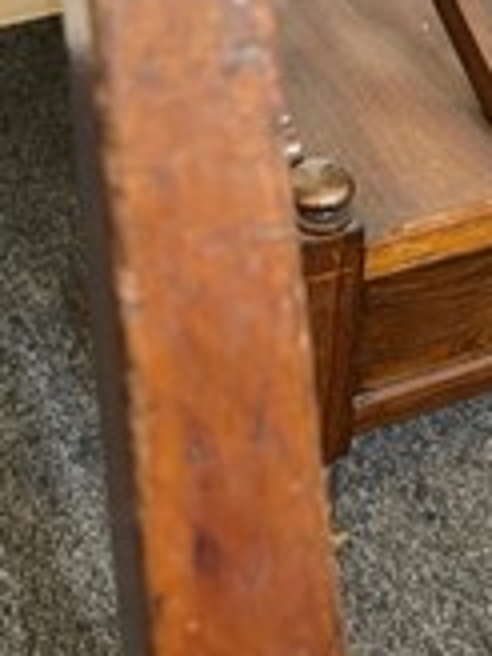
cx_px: 216
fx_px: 1156
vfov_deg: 30.7
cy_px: 112
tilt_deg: -40.0
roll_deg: +3.8
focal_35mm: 61
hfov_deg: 24.0
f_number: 1.6
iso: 320
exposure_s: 1/50
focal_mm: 5.1
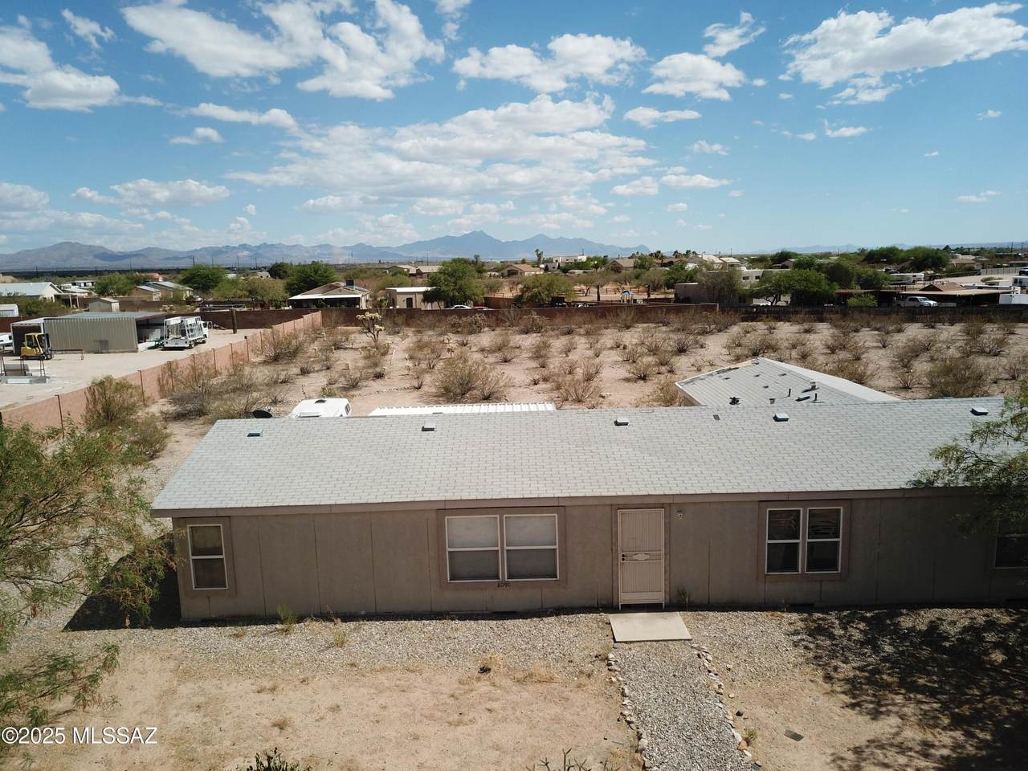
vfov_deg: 53.1
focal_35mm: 26
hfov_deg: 67.3
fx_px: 772
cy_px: 386
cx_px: 514
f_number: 2.2
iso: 100
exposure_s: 1/2179
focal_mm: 4.73
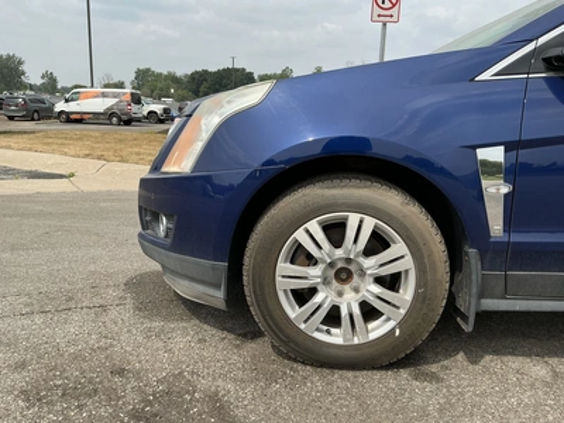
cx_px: 282
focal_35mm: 28
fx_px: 456
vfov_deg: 49.7
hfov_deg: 63.4
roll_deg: -1.9
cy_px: 212
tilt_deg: -10.6
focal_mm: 3
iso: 25
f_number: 1.8
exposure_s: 1/1577
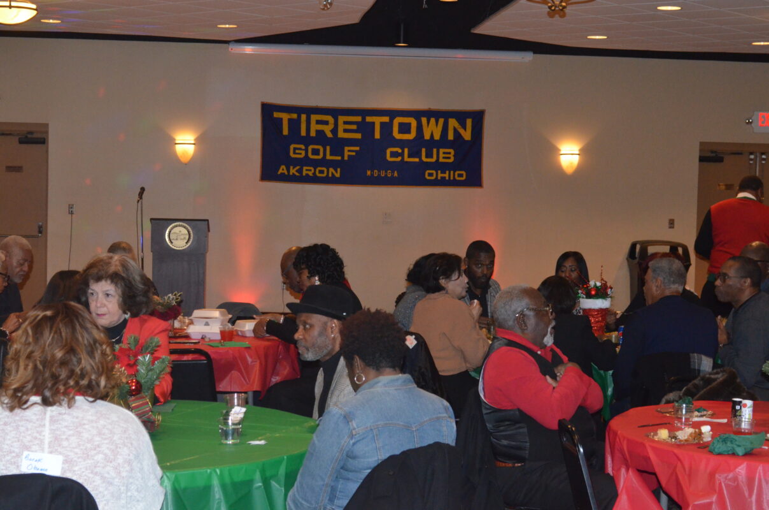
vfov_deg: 19.6
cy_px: 255
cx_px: 384
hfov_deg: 29.3
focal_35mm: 69
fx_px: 1471
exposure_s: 1/60
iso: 3200
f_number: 5.3
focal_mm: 46
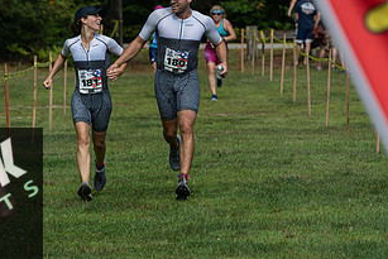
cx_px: 230
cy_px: 63
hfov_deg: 6.4
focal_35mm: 321
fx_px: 3461
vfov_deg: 4.3
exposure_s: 1/1000
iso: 200
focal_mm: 170
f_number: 5.6
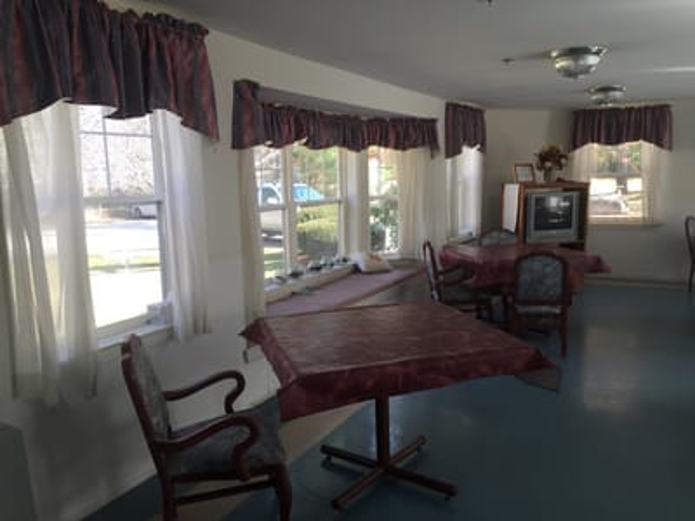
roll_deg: +0.9
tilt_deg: -6.5
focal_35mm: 29
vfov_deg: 48.2
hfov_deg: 61.7
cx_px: 348
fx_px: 582
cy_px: 260
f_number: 2.2
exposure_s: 1/120
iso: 40
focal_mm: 4.15
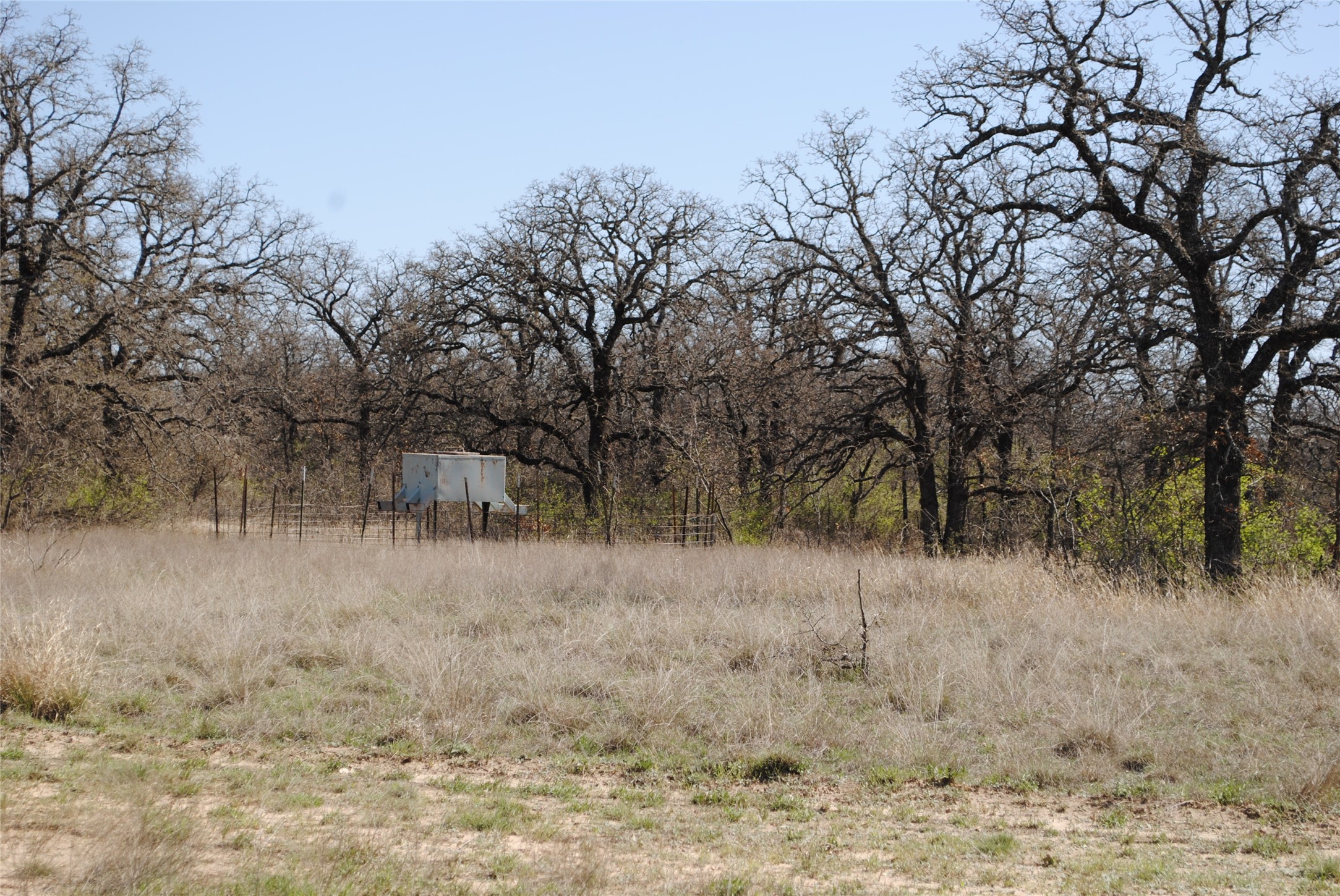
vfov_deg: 16.6
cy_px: 448
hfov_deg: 24.6
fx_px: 3074
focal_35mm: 82
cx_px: 670
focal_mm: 55
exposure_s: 1/250
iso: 100
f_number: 8
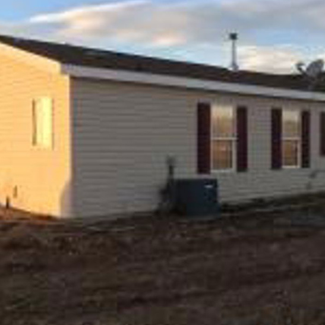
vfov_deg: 35.3
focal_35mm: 48
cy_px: 153
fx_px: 510
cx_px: 213
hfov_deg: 35.1
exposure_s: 1/256
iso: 25
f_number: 2.2
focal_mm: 4.15
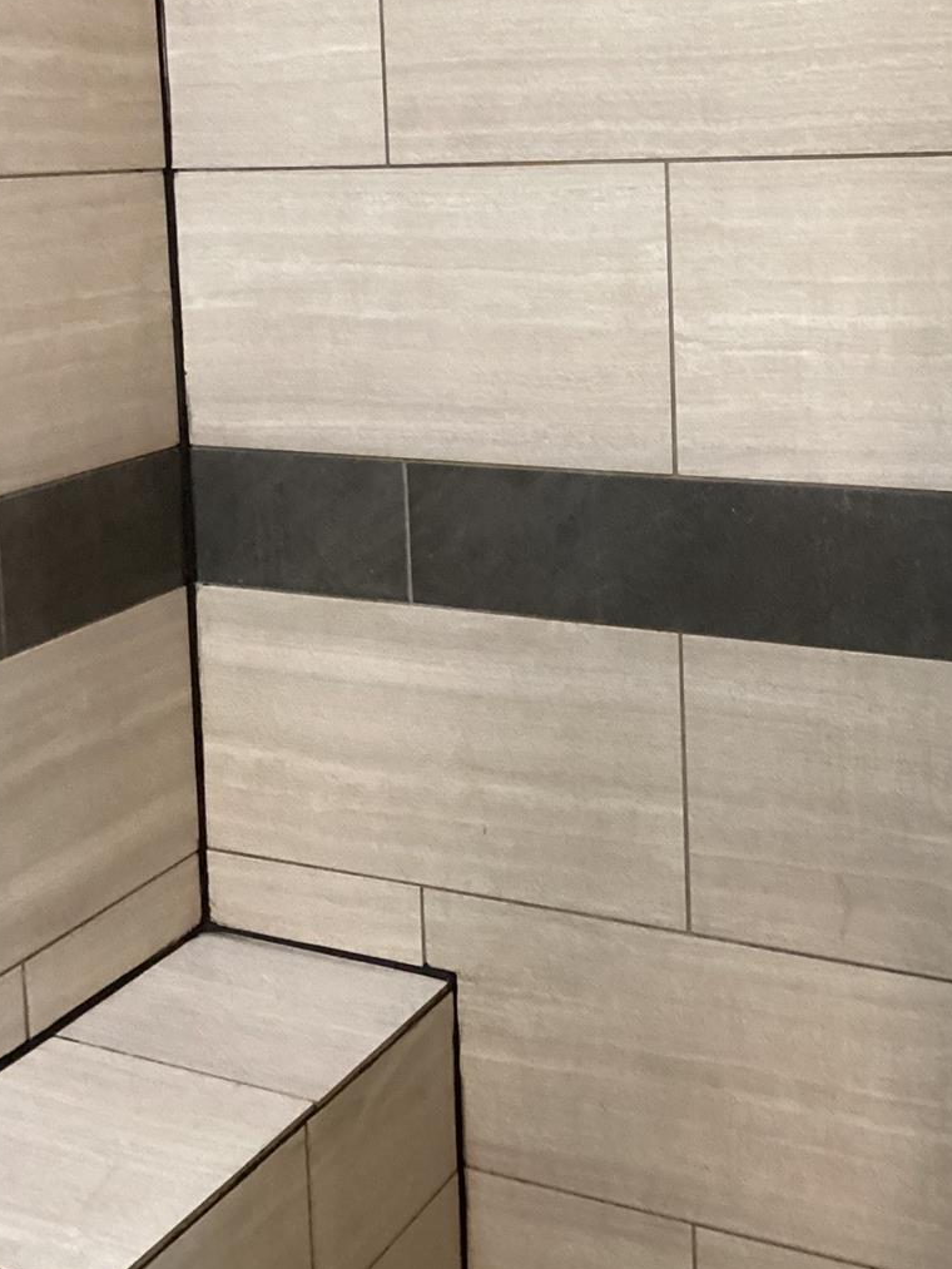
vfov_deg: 39.5
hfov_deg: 30.7
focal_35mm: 47
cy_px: 343
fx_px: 1723
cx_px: 604
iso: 320
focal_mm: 3.3
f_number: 2.4
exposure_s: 1/60
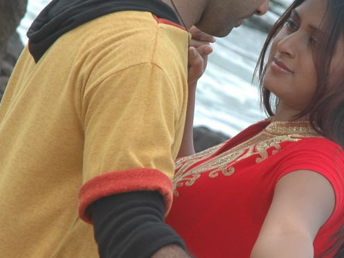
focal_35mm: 325
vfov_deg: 4.6
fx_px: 3227
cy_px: 123
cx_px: 311
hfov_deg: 6.1
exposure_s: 1/125
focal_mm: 70
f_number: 6.7
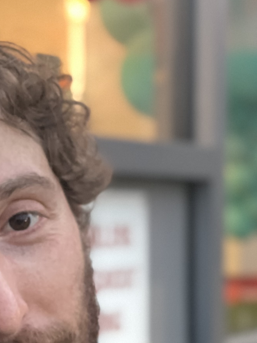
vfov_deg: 16.4
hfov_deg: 12.3
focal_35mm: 119
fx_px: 1178
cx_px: 12
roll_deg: +0.3
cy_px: 282
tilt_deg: -2.4
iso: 1250
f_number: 2
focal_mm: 6
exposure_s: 1/15
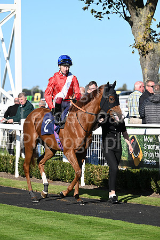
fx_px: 1333
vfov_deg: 10.3
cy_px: 120
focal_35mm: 200
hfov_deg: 6.9
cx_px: 80
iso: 400
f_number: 5.6
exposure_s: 1/2000
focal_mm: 200
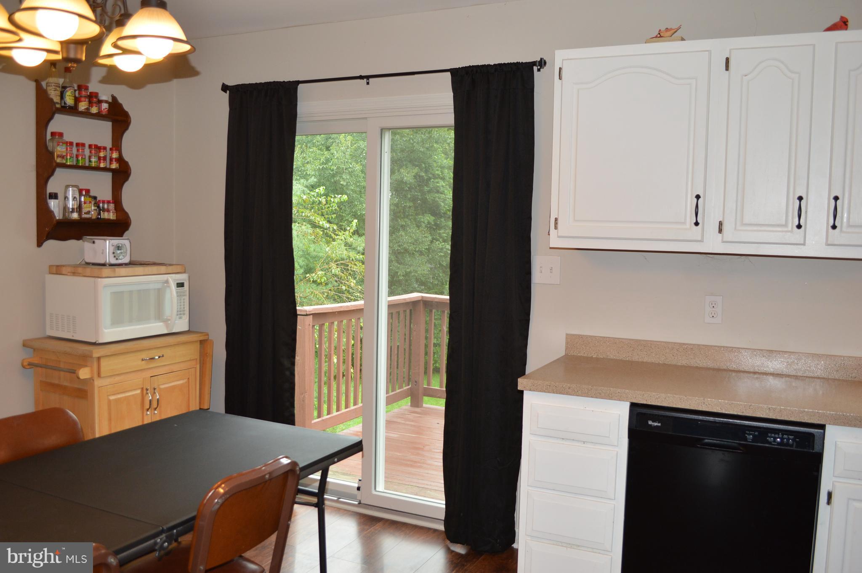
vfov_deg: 43.5
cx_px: 431
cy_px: 286
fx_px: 718
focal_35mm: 30
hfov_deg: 62.0
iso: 400
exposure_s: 1/80
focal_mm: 20
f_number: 4
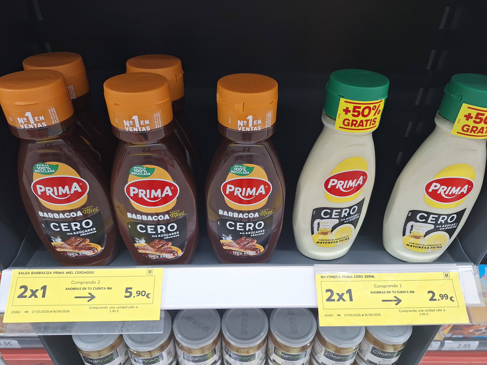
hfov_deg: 73.9
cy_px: 182
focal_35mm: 23
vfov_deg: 58.9
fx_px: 324
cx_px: 244
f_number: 1.8
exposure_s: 1/120
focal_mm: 5.54
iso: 64
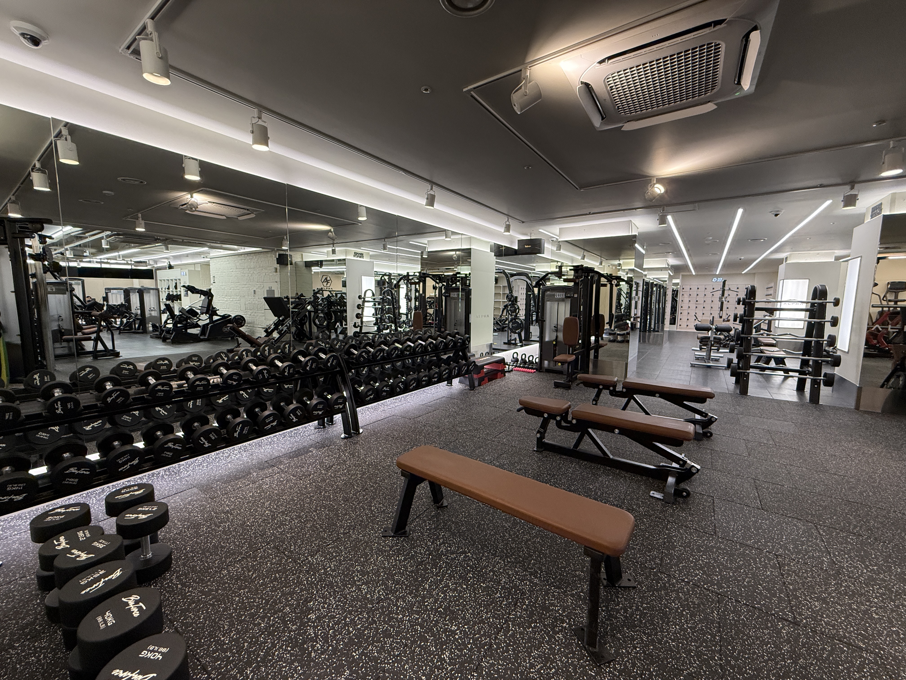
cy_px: 340
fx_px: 366
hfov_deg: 102.1
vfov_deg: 85.7
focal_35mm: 14
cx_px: 453
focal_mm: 2.22
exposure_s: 1/120
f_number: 2.2
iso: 320
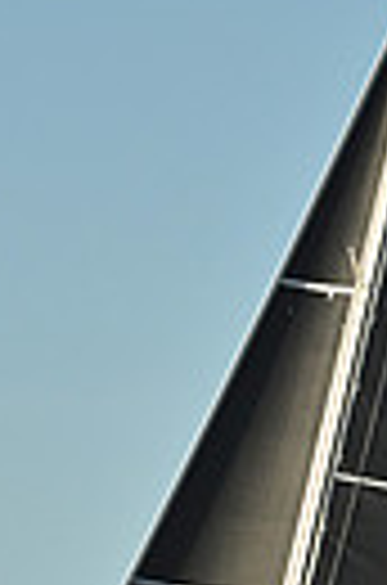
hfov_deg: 2.3
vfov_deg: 3.5
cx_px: 196
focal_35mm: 582
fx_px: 9434
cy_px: 558
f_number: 14
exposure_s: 1/1000
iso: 800
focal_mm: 130
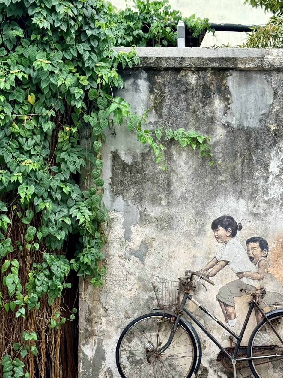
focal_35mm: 61
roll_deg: -0.9
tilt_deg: +1.0
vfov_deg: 31.7
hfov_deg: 24.0
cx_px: 178
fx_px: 665
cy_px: 185
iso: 64
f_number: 1.78
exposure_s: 1/1055
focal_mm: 6.76
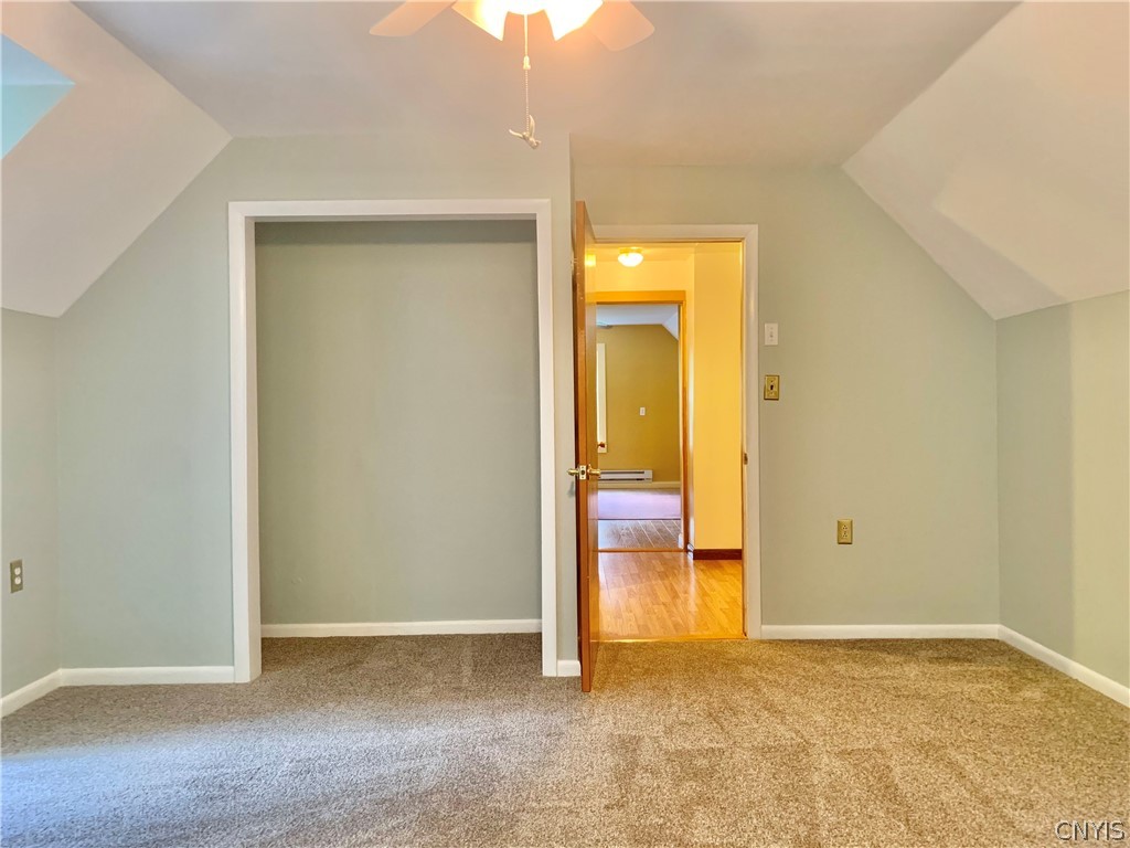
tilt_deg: -0.7
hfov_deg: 67.3
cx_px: 565
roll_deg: -0.3
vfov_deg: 53.1
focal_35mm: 26
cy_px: 424
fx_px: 849
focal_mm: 4.25
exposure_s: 1/60
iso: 250
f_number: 1.8
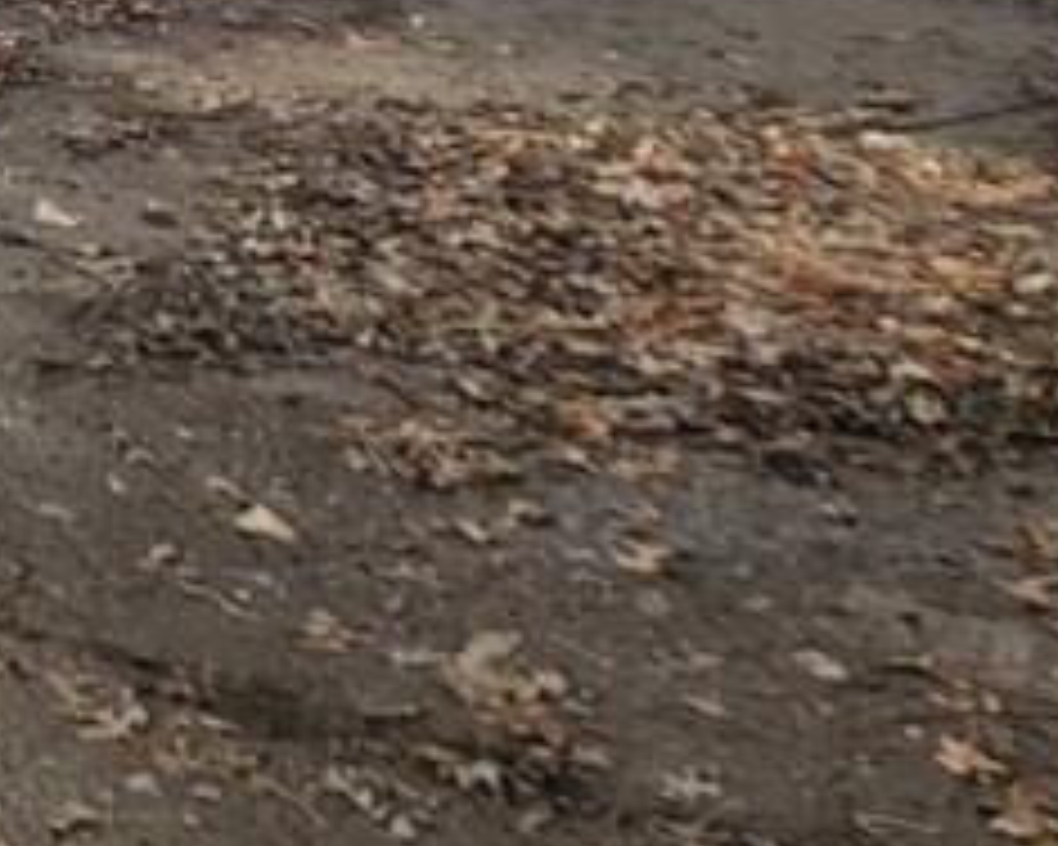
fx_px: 3194
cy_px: -644
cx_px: -392
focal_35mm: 102
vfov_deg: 13.6
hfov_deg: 17.4
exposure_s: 1/366
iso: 16
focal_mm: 6.7
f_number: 1.8
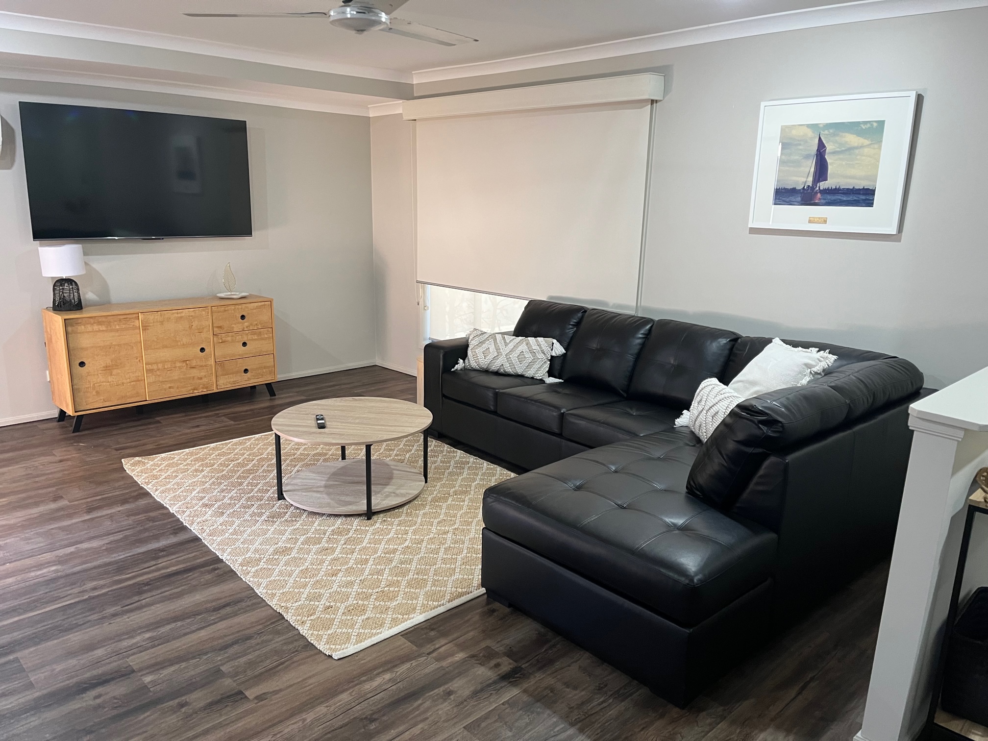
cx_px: 494
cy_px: 370
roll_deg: -1.1
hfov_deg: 67.3
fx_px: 742
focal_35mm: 26
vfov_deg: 53.1
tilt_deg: -13.8
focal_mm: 5.1
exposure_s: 1/60
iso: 250
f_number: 1.6
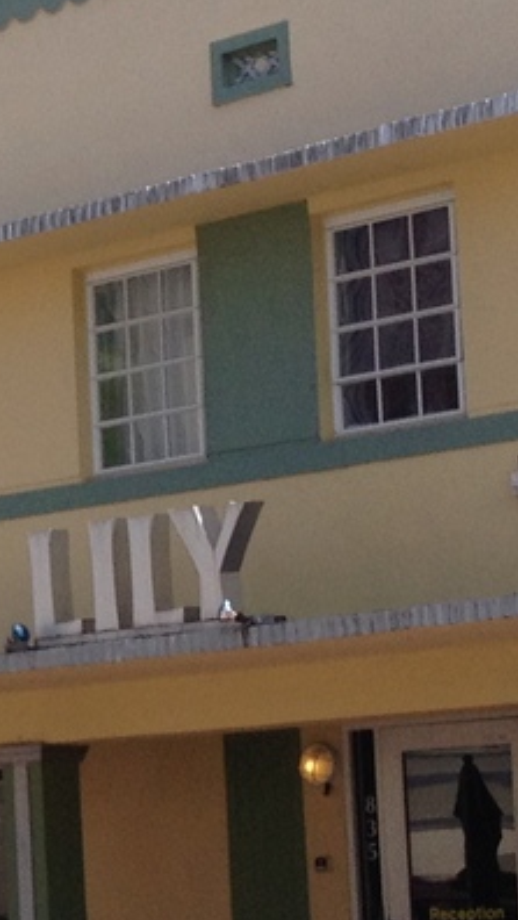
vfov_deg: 13.9
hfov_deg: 7.4
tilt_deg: +3.9
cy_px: 595
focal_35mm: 154
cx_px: -669
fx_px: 3757
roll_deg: +1.1
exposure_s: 1/1623
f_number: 2.4
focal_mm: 4.28
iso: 50
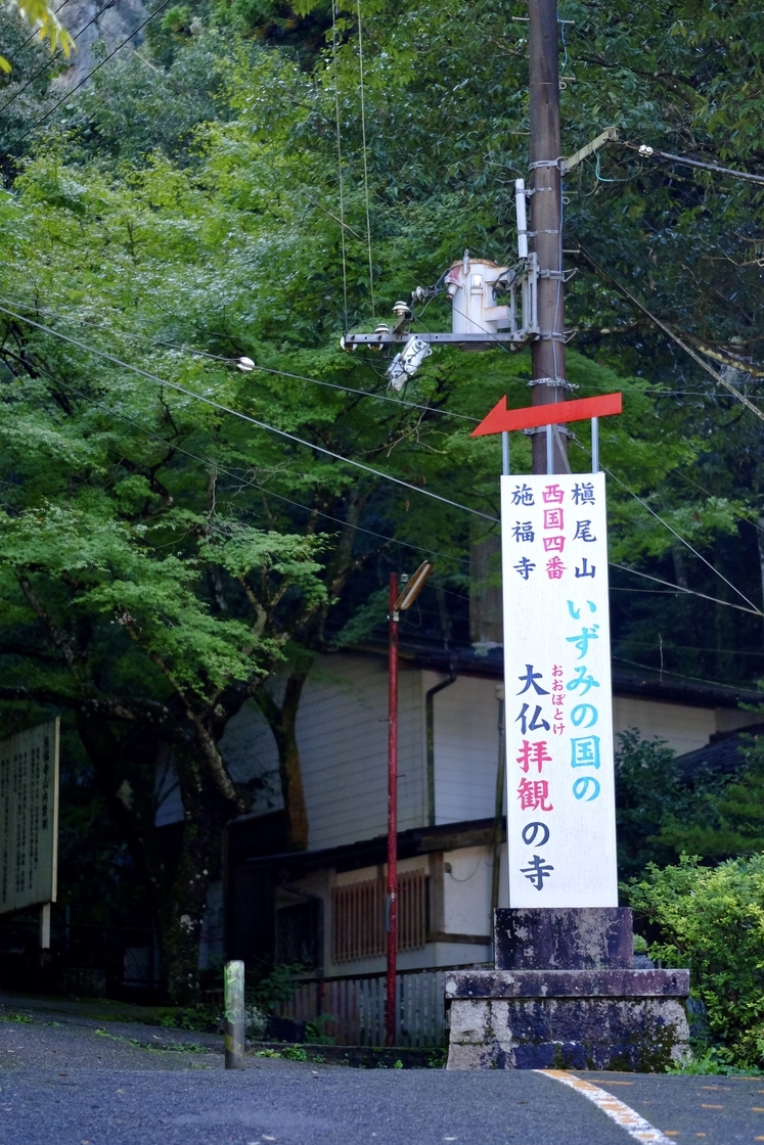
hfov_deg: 15.2
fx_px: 2864
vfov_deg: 22.6
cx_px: 360
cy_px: 572
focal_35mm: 90
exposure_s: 1/4000
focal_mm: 56
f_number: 1.2
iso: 1600
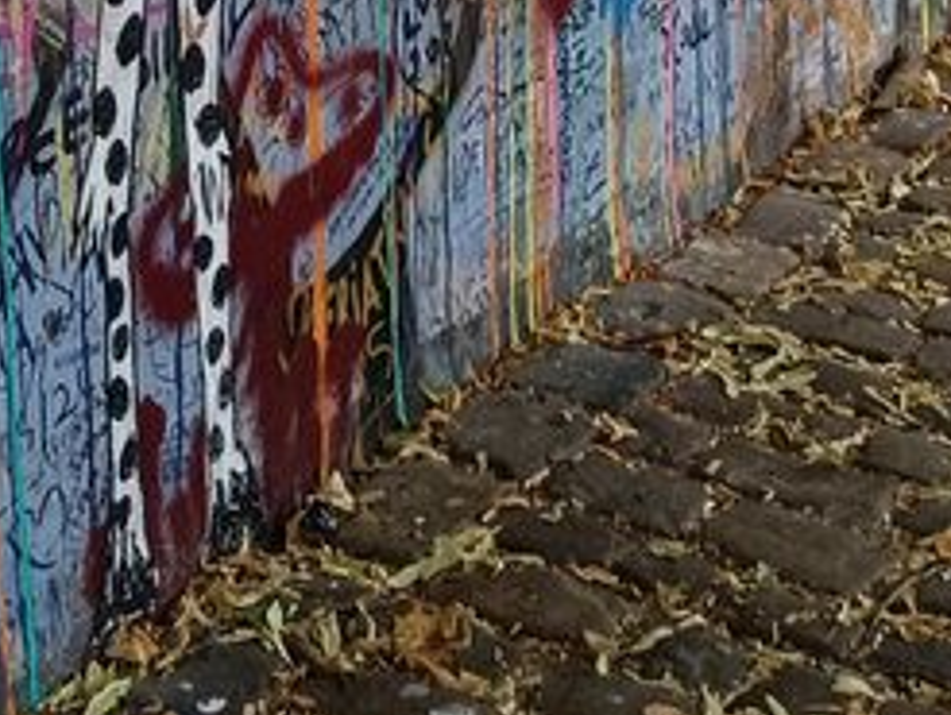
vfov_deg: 11.1
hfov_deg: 16.8
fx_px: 3217
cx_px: 456
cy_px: -885
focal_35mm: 117
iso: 735
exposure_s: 1/33.3
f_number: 1.88
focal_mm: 5.59
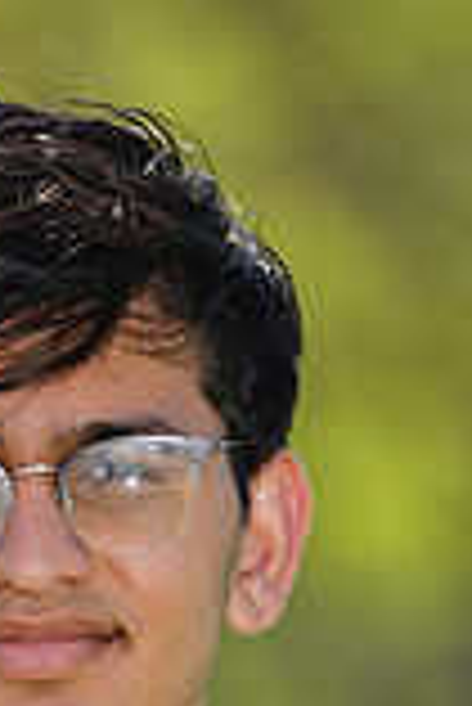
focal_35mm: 1475
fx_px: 28942
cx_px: -25
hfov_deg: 0.9
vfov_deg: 1.4
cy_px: 1120
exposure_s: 1/200
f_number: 6.3
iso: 64
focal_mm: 400
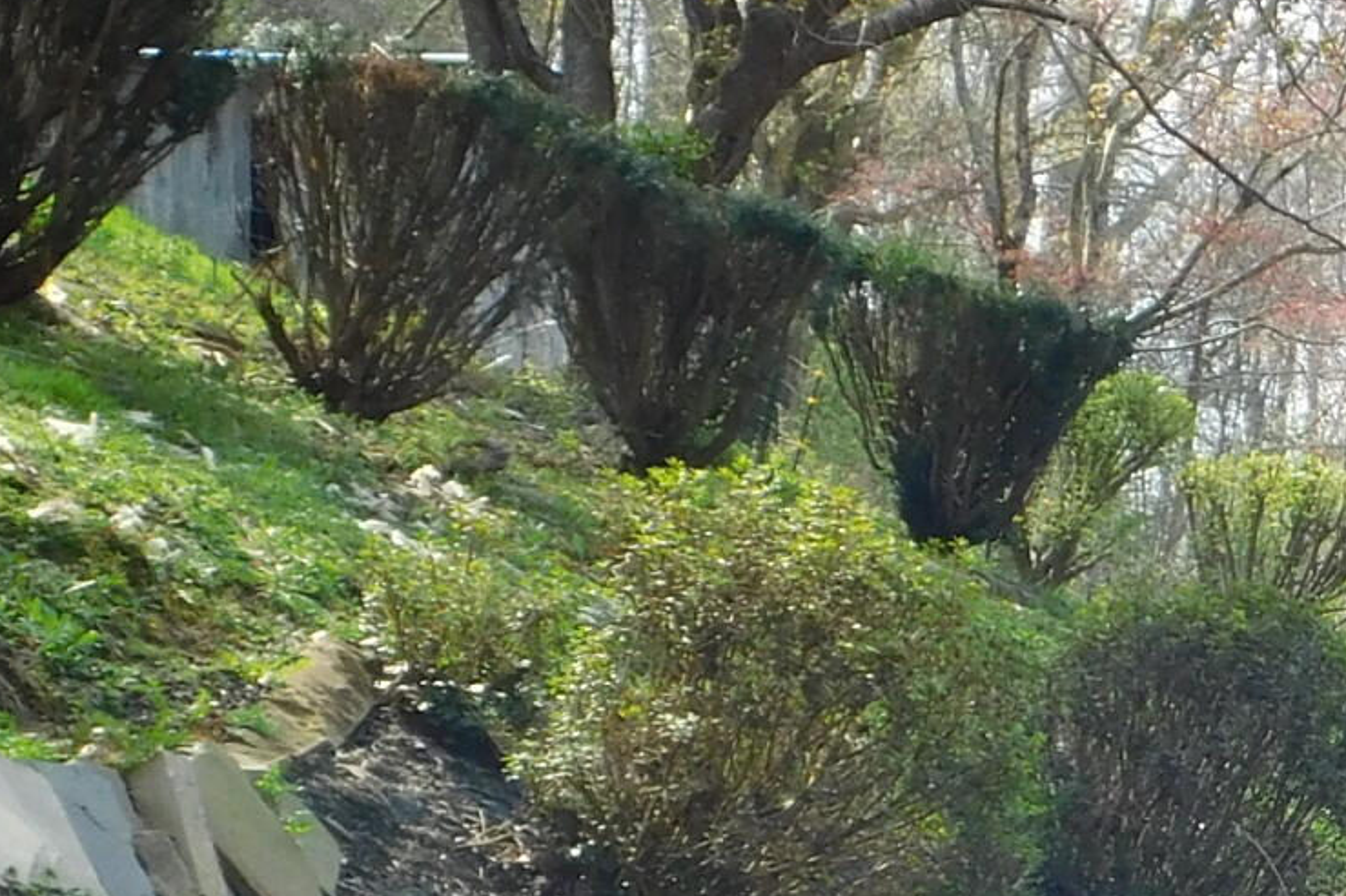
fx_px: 6316
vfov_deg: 8.1
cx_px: 1692
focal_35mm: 169
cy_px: 987
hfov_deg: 11.9
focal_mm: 7.1
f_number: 3.6
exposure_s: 1/200
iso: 125
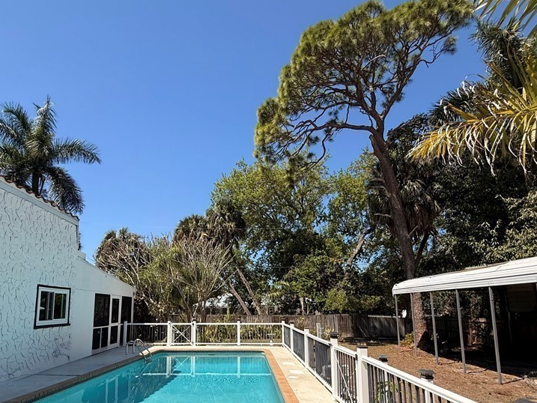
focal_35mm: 20
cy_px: 267
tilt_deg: +8.0
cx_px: 238
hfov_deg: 81.4
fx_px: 310
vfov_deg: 64.3
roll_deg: -0.2
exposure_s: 1/1901
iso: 50
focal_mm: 2.22
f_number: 2.2
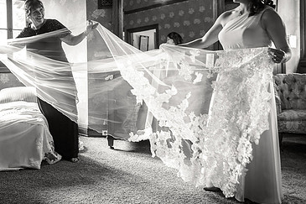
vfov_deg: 33.1
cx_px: 75
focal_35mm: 40
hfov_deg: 46.7
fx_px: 340
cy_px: 69
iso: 2000
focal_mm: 24
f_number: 3.2
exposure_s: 1/200
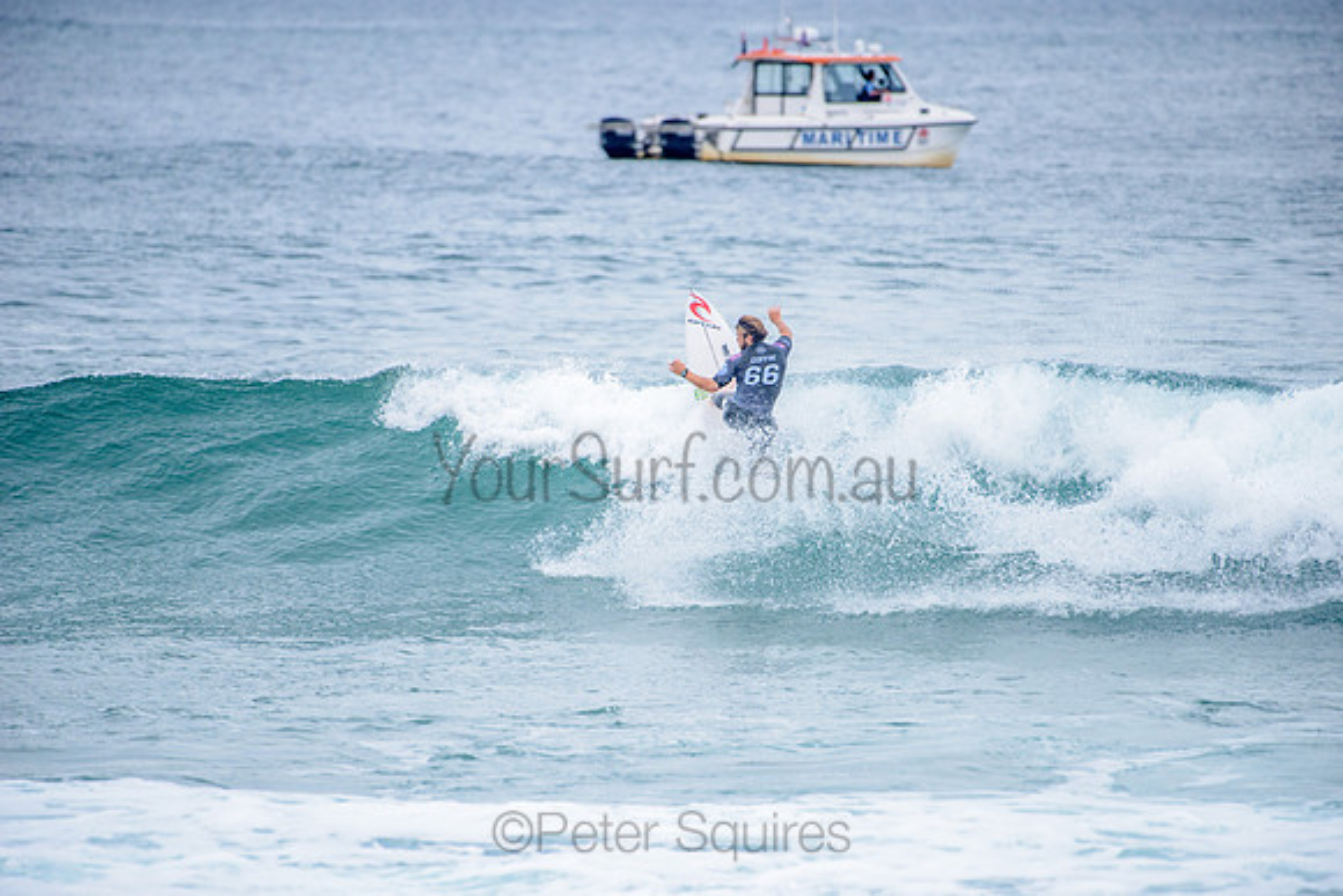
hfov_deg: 4.1
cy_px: 448
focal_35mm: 500
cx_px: 672
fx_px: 18656
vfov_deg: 2.8
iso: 400
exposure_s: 1/2000
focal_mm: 500
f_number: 5.6
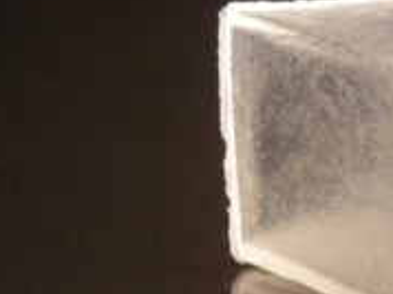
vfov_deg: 5.8
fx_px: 2880
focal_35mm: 254
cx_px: 575
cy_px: 210
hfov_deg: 7.7
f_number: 3.9
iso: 400
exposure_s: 1/112
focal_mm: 12.3
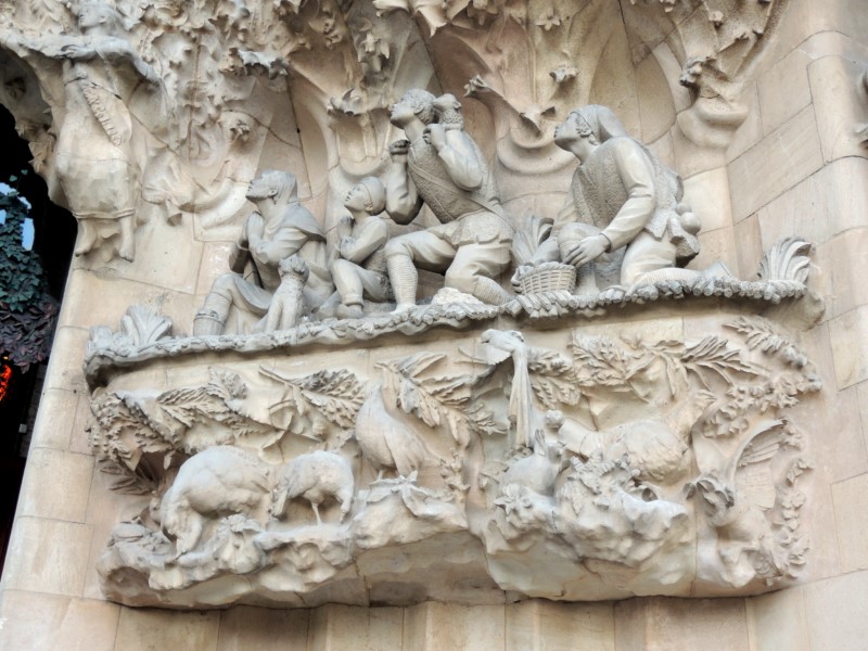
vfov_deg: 36.0
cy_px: 326
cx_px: 434
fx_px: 1003
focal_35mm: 40
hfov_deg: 46.8
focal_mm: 7.1
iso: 100
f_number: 3.3
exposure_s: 1/125
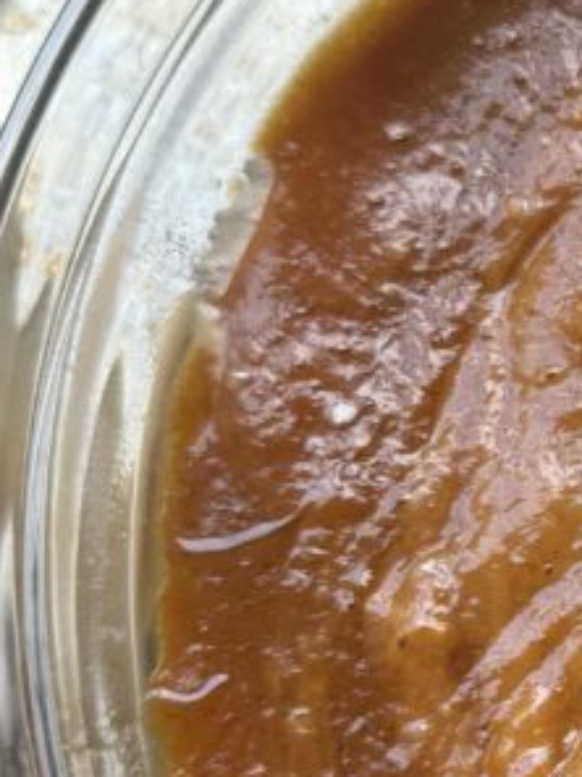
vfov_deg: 23.5
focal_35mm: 83
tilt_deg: -80.7
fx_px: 1861
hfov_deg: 16.3
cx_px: 857
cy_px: 488
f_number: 1.78
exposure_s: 1/121
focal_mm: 6.76
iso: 80
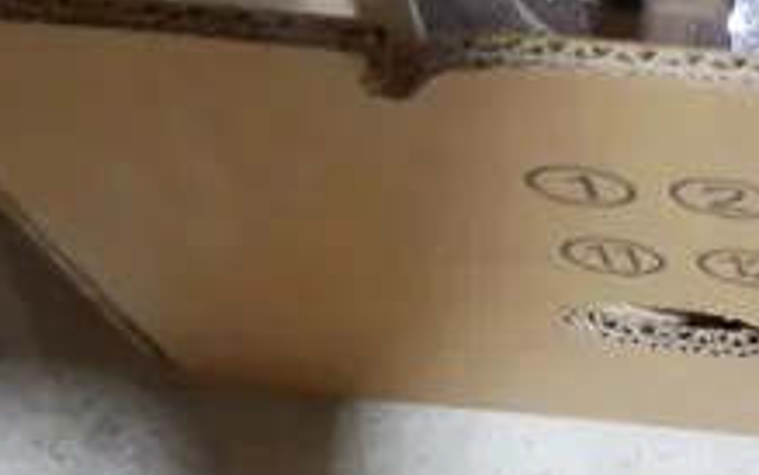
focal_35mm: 149
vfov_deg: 8.4
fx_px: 3083
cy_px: -473
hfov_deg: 13.4
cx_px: 1074
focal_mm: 15
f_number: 4
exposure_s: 1/60
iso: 640
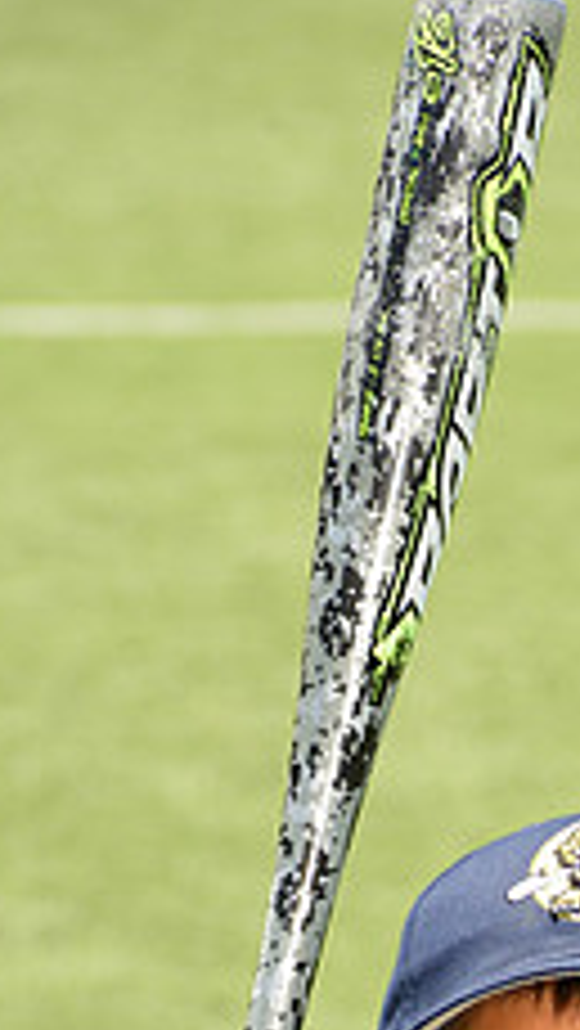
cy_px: 1228
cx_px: 731
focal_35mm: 384
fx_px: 10487
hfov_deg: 3.2
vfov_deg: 5.6
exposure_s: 1/250
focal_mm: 145
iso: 250
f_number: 11
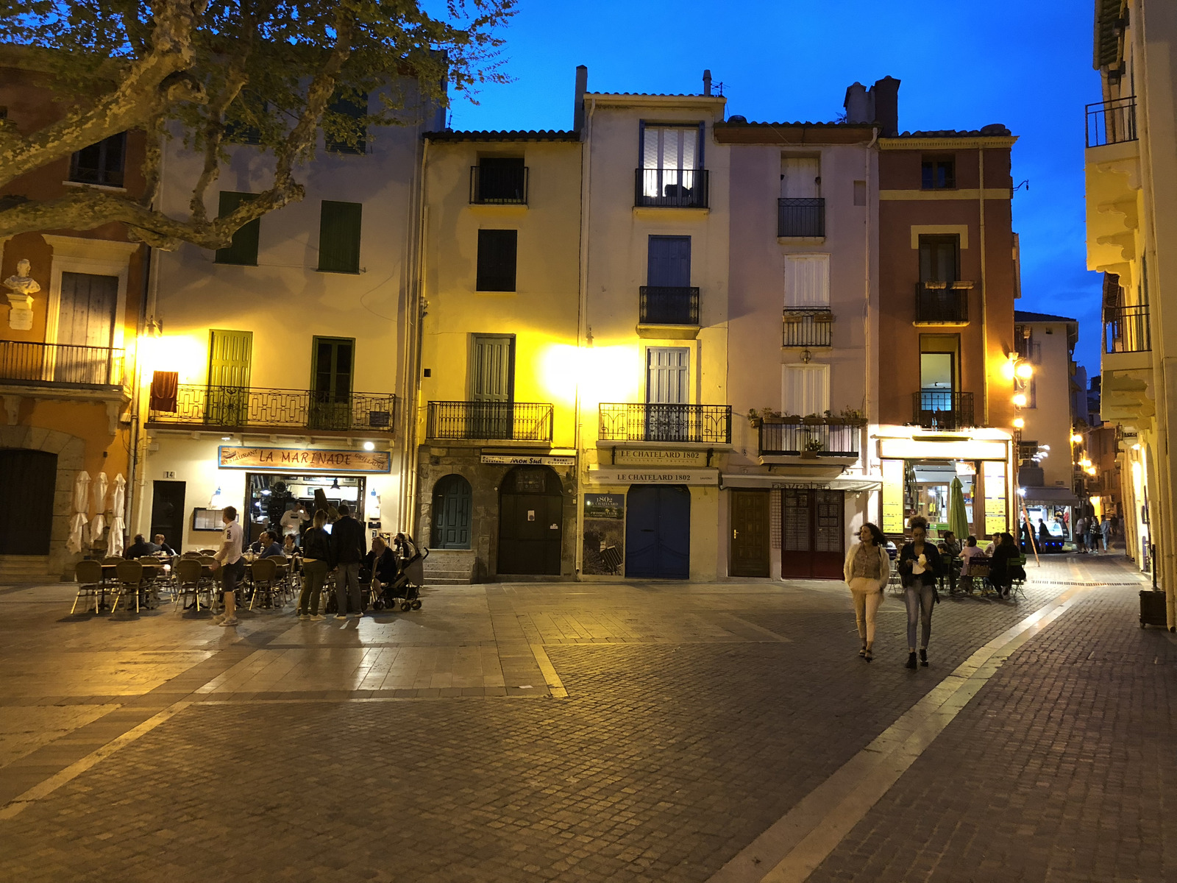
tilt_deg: +6.8
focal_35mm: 28
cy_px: 442
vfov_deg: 49.7
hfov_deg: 63.4
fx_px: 952
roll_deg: -1.1
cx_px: 588
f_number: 1.8
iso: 100
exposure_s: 1/7
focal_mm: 4
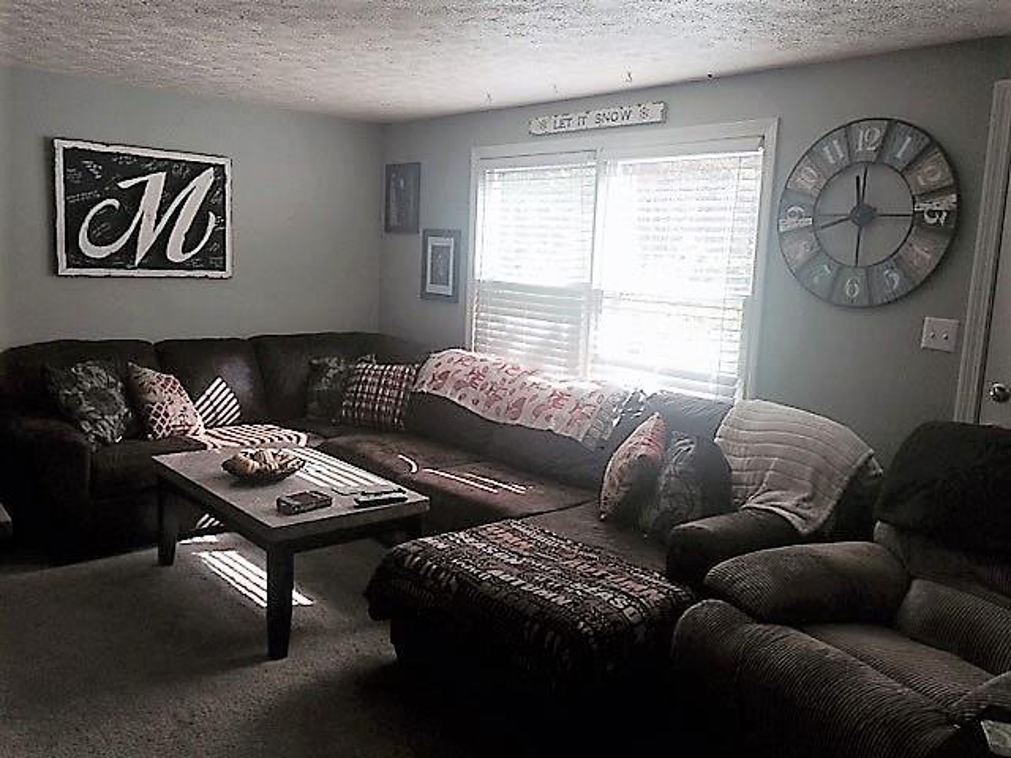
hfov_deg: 61.7
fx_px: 847
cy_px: 379
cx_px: 506
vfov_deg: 48.2
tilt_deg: -10.3
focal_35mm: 29
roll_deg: -1.9
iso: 32
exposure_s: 1/120
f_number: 2.2
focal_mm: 4.15
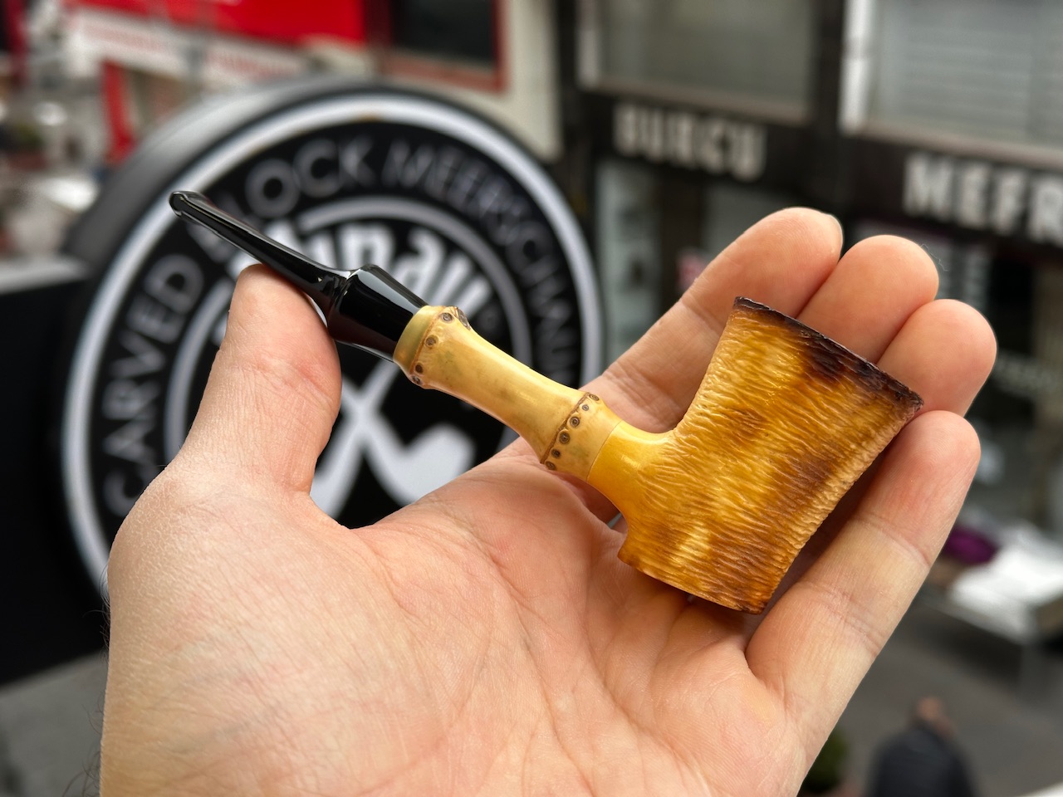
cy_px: 398
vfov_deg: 30.3
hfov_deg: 39.7
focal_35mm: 48
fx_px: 1474
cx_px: 532
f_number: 1.78
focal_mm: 6.86
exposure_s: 1/125
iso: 50
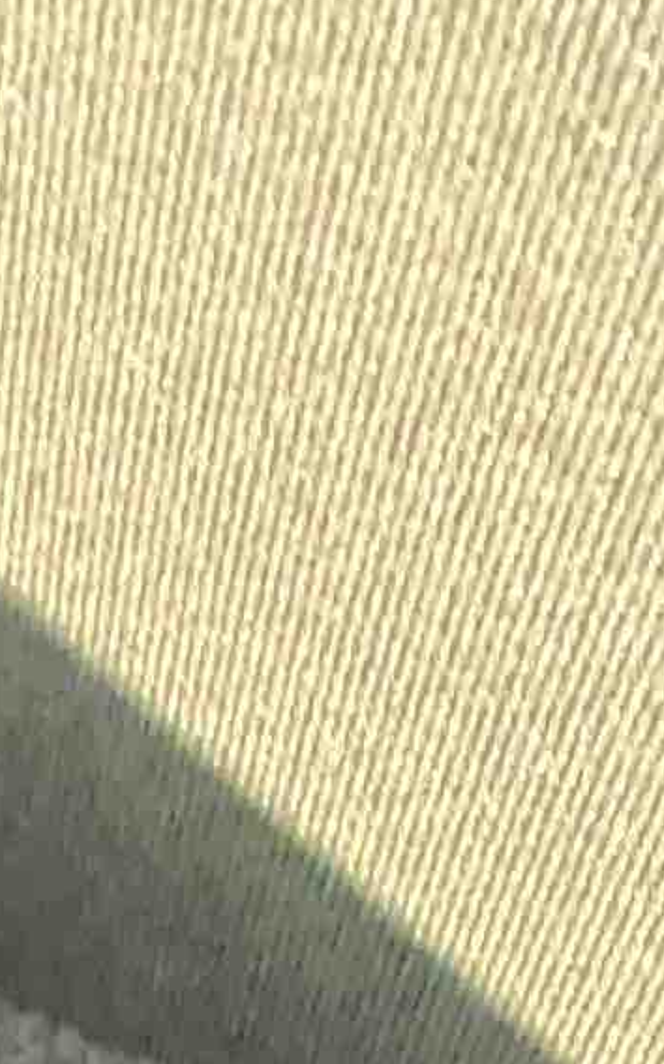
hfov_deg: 6.3
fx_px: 5679
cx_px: -1152
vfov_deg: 8.2
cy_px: 3693
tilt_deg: -48.5
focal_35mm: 196
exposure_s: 1/42
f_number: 1.8
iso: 400
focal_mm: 4.25
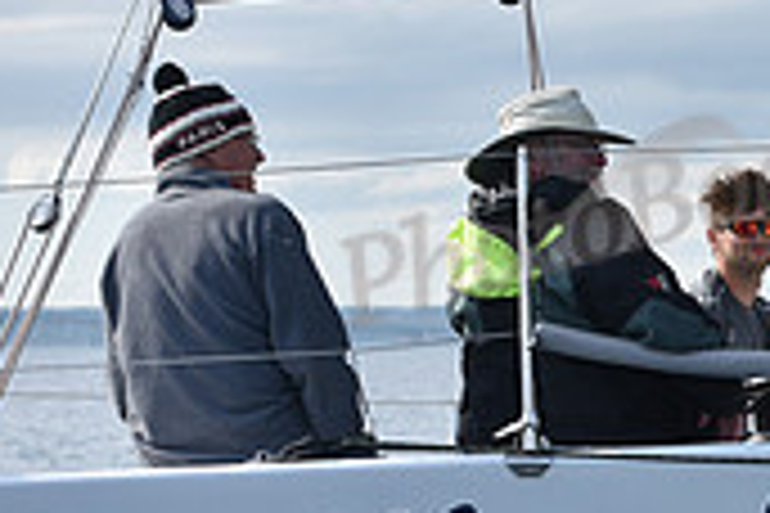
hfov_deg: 7.9
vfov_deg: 5.4
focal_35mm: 255
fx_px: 5454
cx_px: 1211
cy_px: 380
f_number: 5
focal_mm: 75
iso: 250
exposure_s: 1/1600
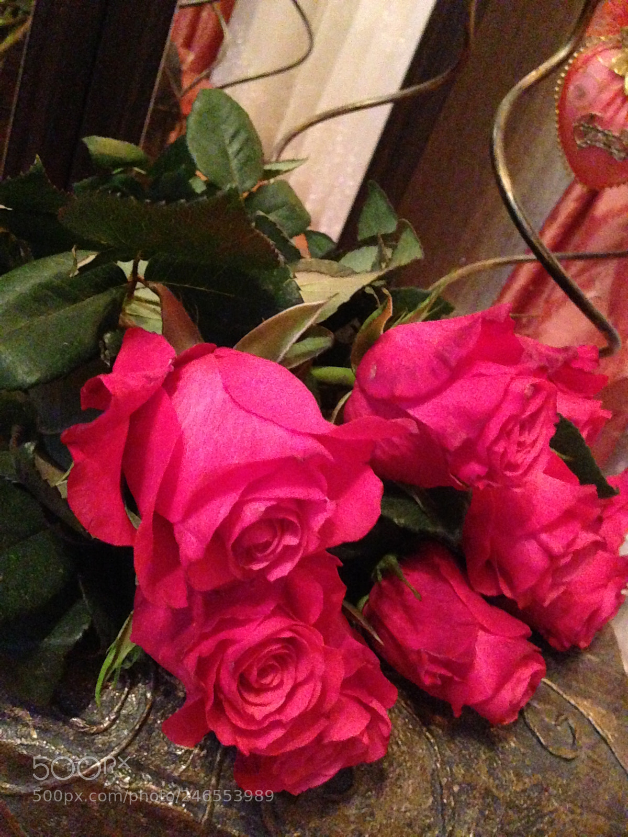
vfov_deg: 55.4
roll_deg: -22.9
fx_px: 798
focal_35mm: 33
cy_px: 418
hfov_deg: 42.9
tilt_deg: -24.4
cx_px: 314
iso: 1600
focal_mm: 4.12
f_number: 2.4
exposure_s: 1/17
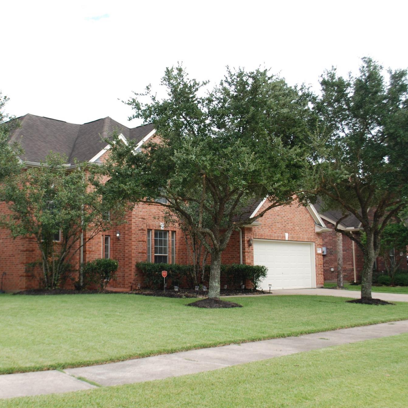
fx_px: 573
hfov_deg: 38.9
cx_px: 155
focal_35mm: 43
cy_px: 202
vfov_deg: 39.2
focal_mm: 22
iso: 100
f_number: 5.6
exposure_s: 1/200
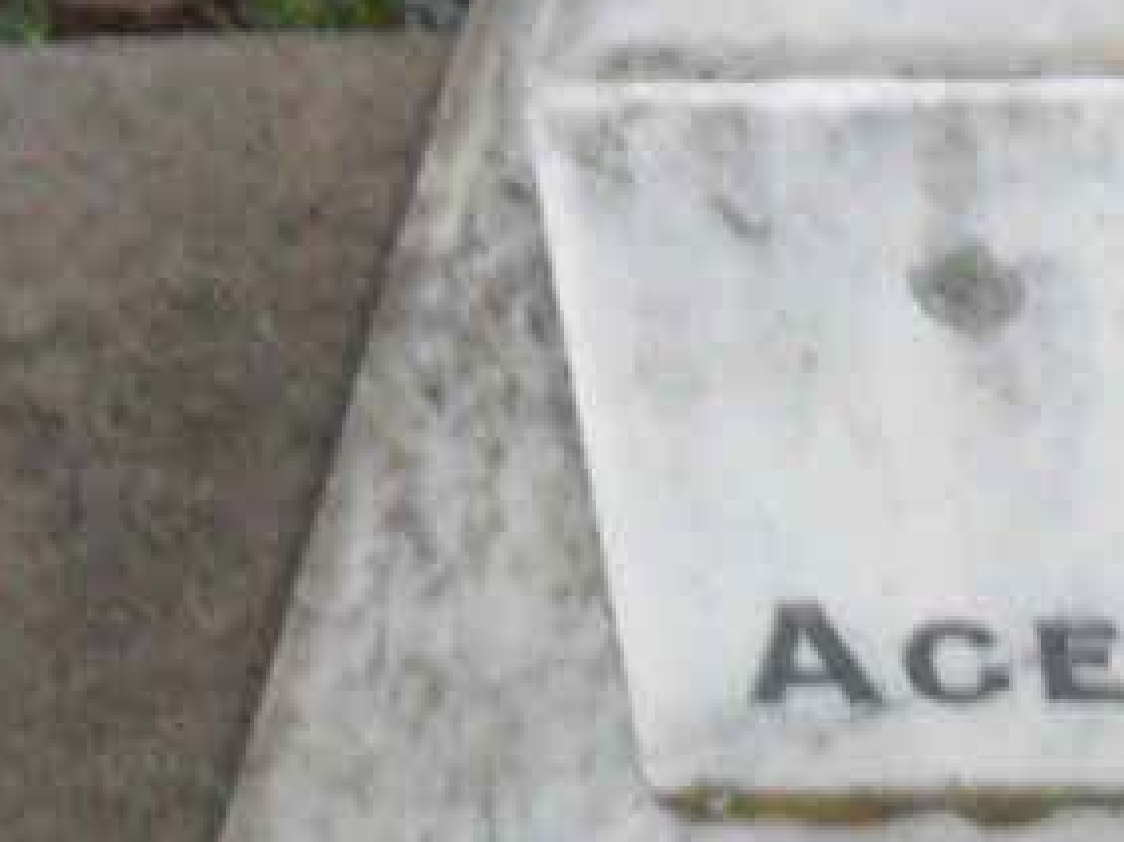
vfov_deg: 5.6
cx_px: 2026
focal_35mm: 267
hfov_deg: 7.2
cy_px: 604
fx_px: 8666
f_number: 5.6
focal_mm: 11.2
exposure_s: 1/60
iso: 240
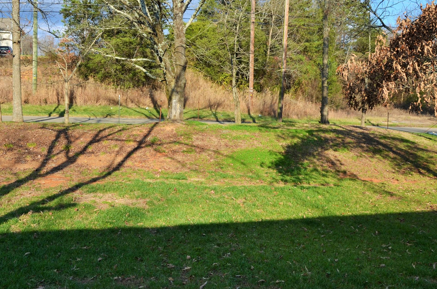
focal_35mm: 37
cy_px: 153
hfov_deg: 51.6
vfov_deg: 35.8
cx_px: 176
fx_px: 448
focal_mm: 16
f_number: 8
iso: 180
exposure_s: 1/250
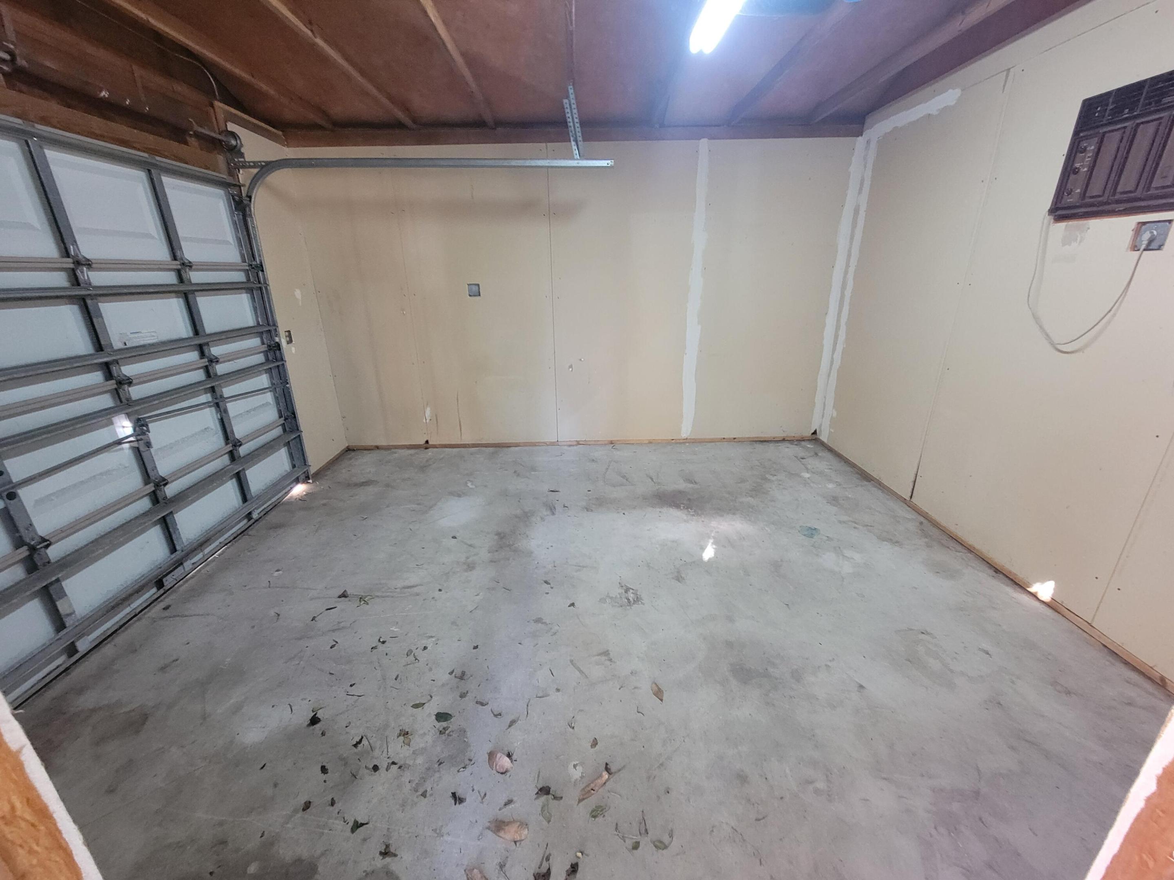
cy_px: 440
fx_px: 441
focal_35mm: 13
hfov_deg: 106.2
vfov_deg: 89.9
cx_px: 587
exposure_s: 1/24
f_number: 2.2
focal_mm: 2.2
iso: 640
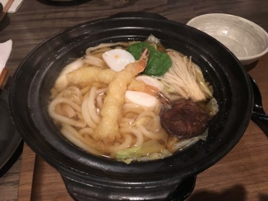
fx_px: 225
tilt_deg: -47.6
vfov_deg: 48.3
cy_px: 100
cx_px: 134
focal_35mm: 29
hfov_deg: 61.6
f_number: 2.2
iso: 250
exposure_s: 1/15
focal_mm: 4.15
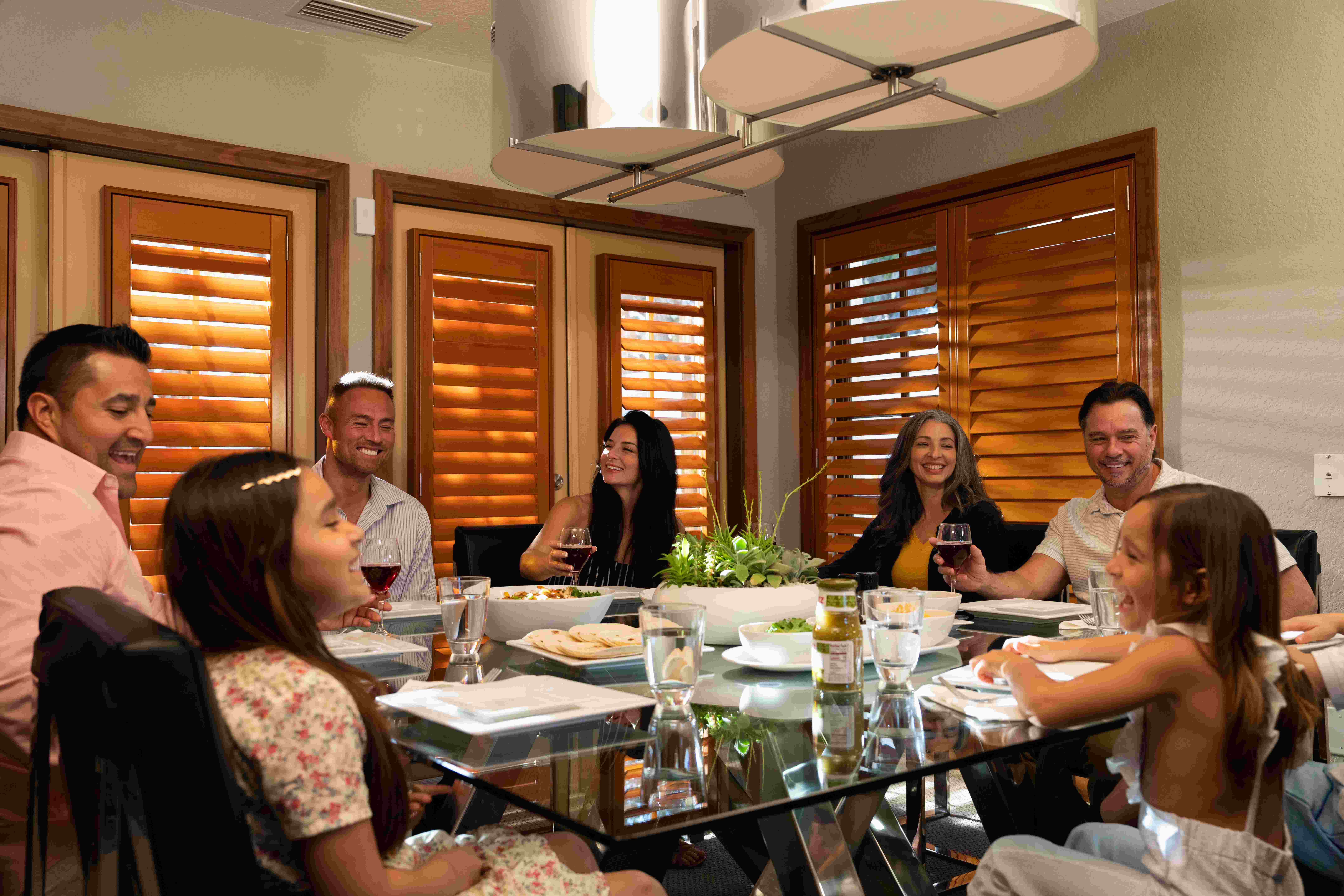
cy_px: 448
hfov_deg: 60.3
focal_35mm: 31
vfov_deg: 42.3
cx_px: 672
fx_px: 1157
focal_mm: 31
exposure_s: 1/320
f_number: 4
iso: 1000
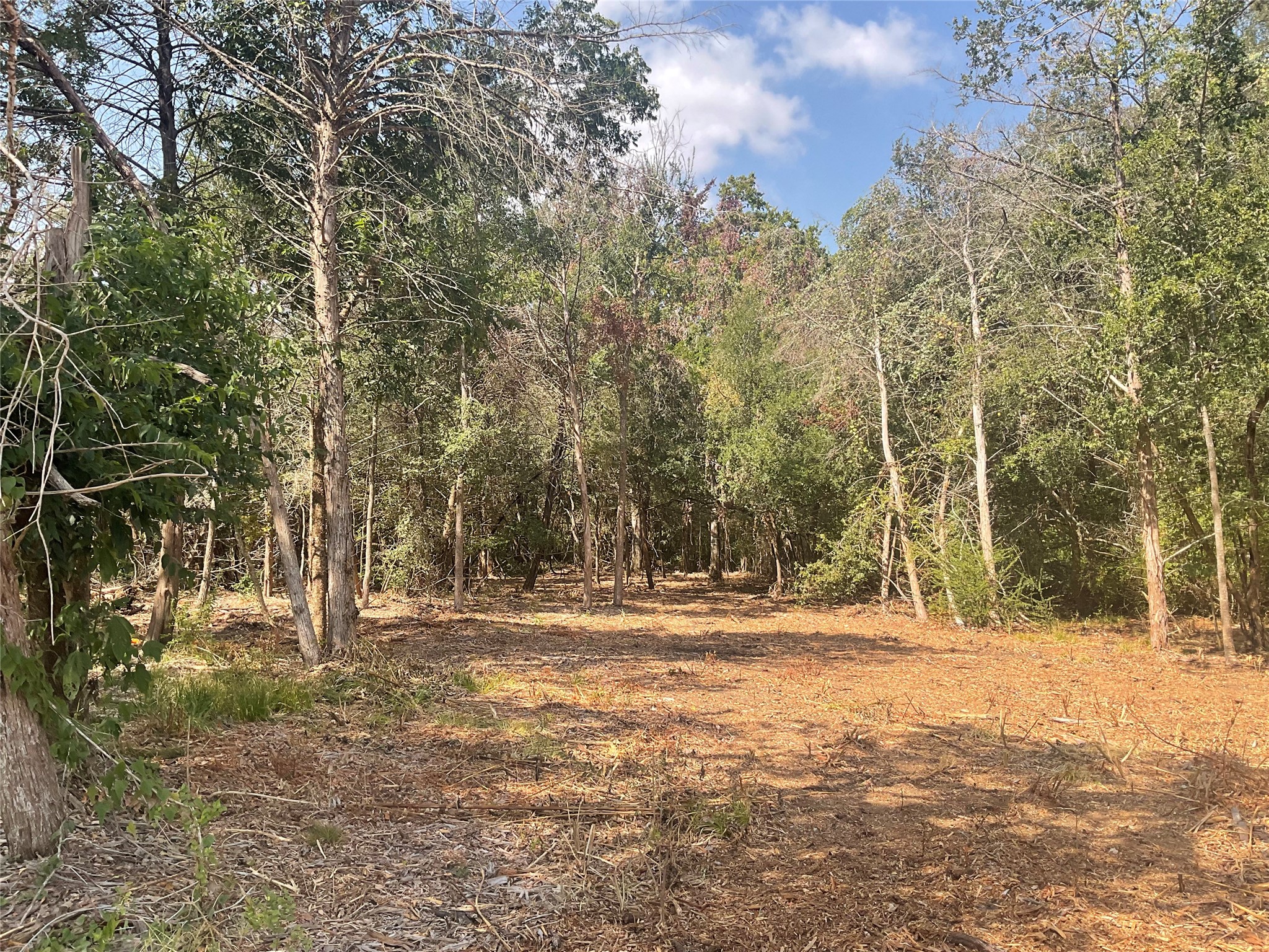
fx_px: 1063
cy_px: 476
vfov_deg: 48.2
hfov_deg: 61.7
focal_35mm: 29
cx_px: 634
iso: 16
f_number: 1.8
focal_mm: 3
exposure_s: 1/666
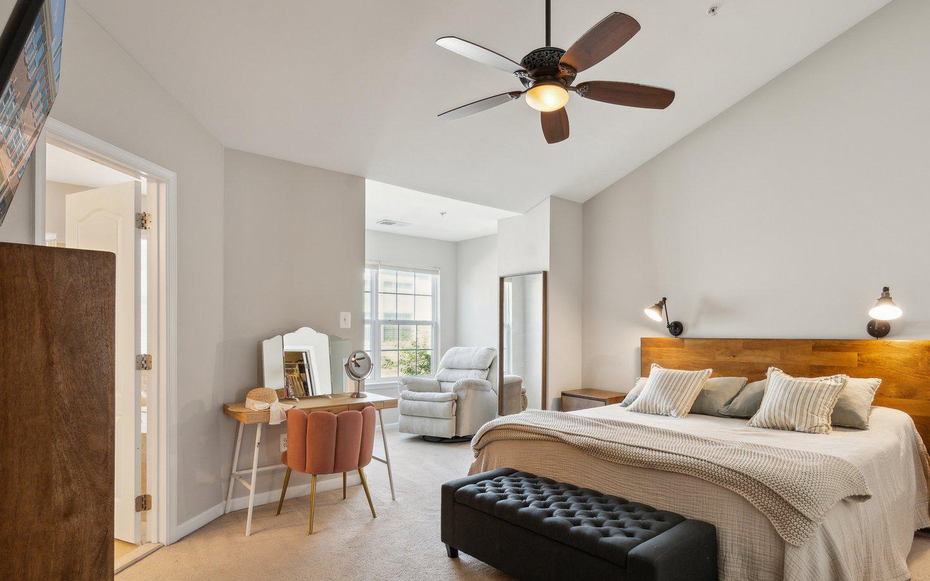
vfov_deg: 59.3
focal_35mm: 20
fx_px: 507
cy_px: 340
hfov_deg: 84.9
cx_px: 497
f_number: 7.1
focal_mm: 14
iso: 400
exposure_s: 1/30
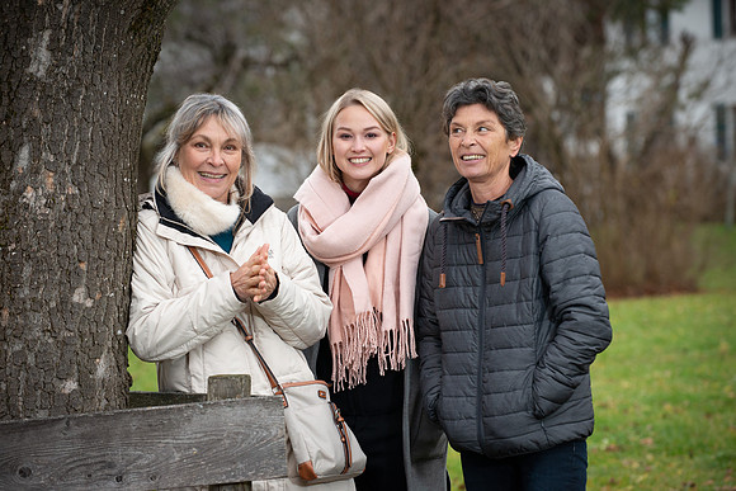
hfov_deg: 14.7
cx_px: 368
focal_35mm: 140
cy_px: 246
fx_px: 2863
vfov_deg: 9.8
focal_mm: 140
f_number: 5
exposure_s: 1/250
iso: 800
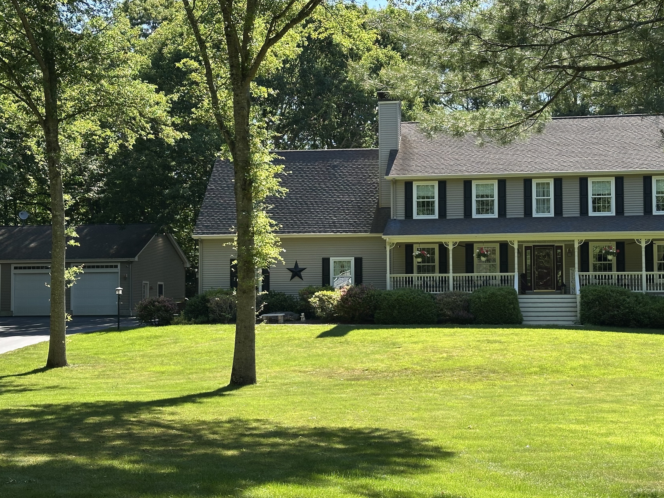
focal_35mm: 58
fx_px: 1113
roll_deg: +0.0
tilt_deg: +3.4
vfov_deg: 25.2
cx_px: 361
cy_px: 250
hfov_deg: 33.2
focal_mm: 6.86
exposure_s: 1/830
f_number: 1.78
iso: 64
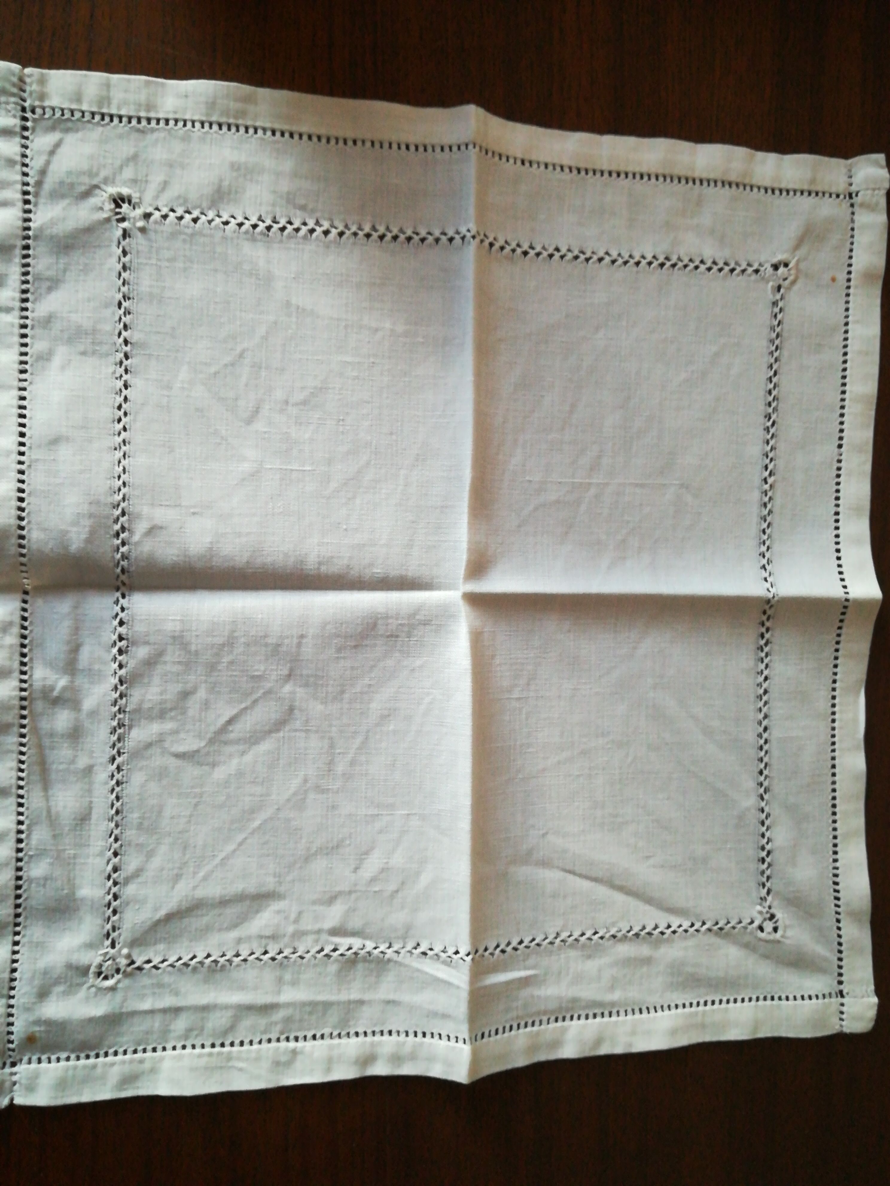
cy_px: 593
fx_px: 891
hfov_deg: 53.1
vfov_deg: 67.3
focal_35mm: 26
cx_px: 445
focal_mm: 3.83
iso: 500
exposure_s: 1/25
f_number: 2.2
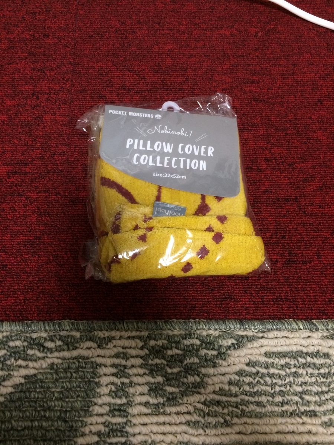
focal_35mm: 29
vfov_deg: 61.7
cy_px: 222
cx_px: 167
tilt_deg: -74.5
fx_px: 373
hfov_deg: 48.2
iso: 200
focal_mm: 4.15
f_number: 2.2
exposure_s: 1/30
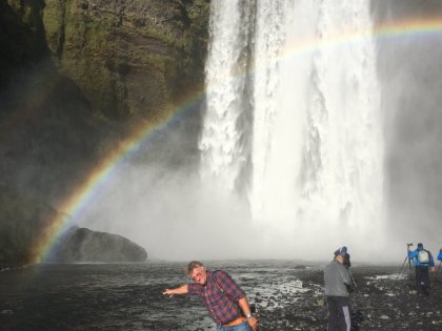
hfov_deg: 61.7
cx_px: 221
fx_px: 370
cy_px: 166
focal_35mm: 29
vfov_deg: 48.2
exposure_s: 1/2331
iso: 25
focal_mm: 4.15
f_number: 2.2
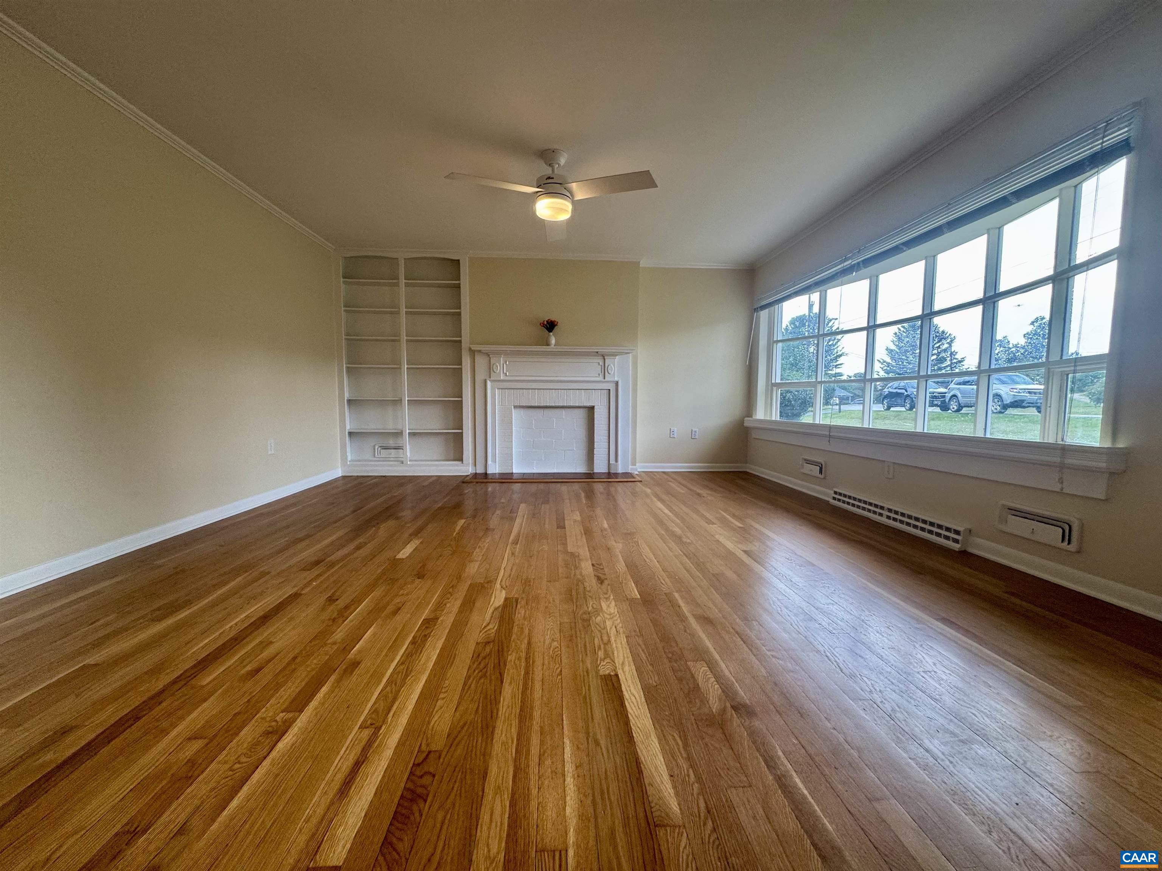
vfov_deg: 85.7
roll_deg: -0.4
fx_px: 470
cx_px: 581
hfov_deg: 102.1
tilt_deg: -4.7
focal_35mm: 14
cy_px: 436
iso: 160
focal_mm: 2.22
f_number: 2.2
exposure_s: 1/120
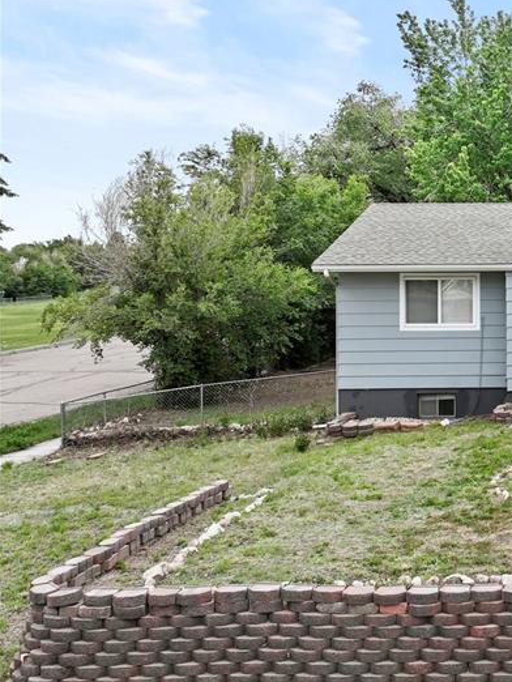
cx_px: 667
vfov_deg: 40.2
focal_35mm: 47
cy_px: 265
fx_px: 926
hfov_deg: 26.3
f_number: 2.8
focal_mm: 12.29
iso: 160
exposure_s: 1/640
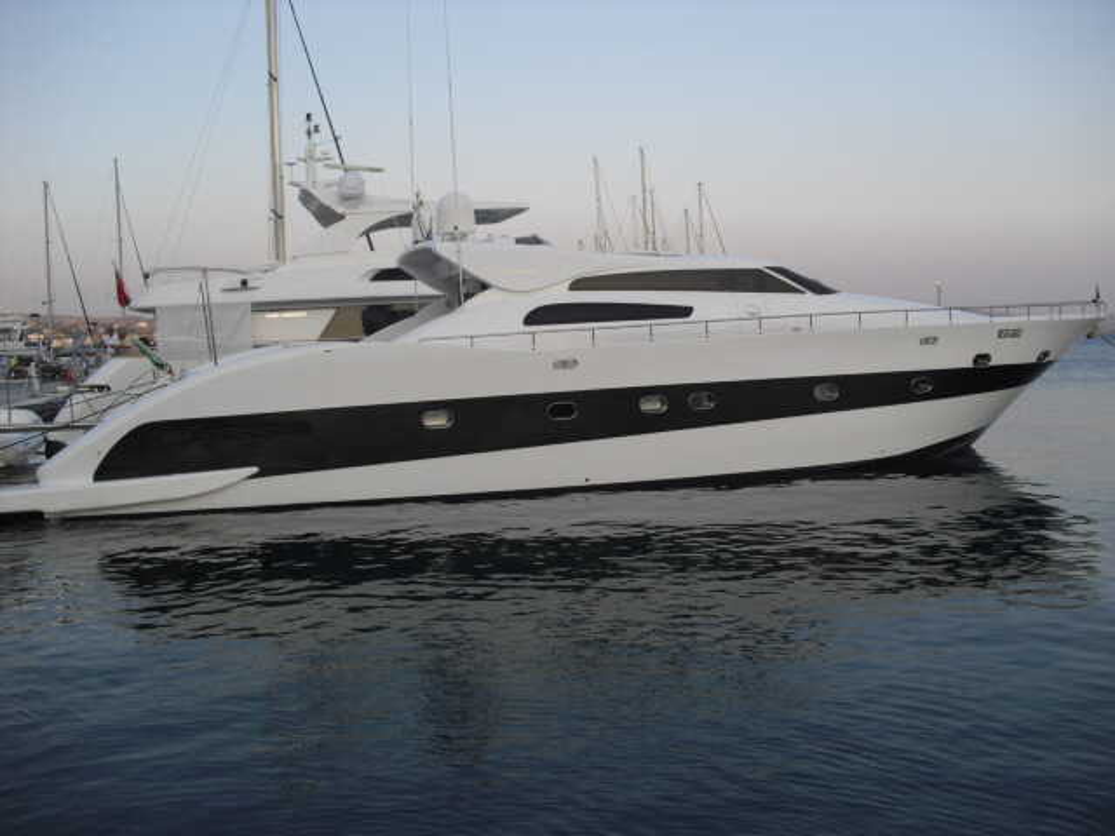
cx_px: 558
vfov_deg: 39.7
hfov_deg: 51.4
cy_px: 418
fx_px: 1160
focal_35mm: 36
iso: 100
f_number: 7.8
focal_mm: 6.3
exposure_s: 1/60
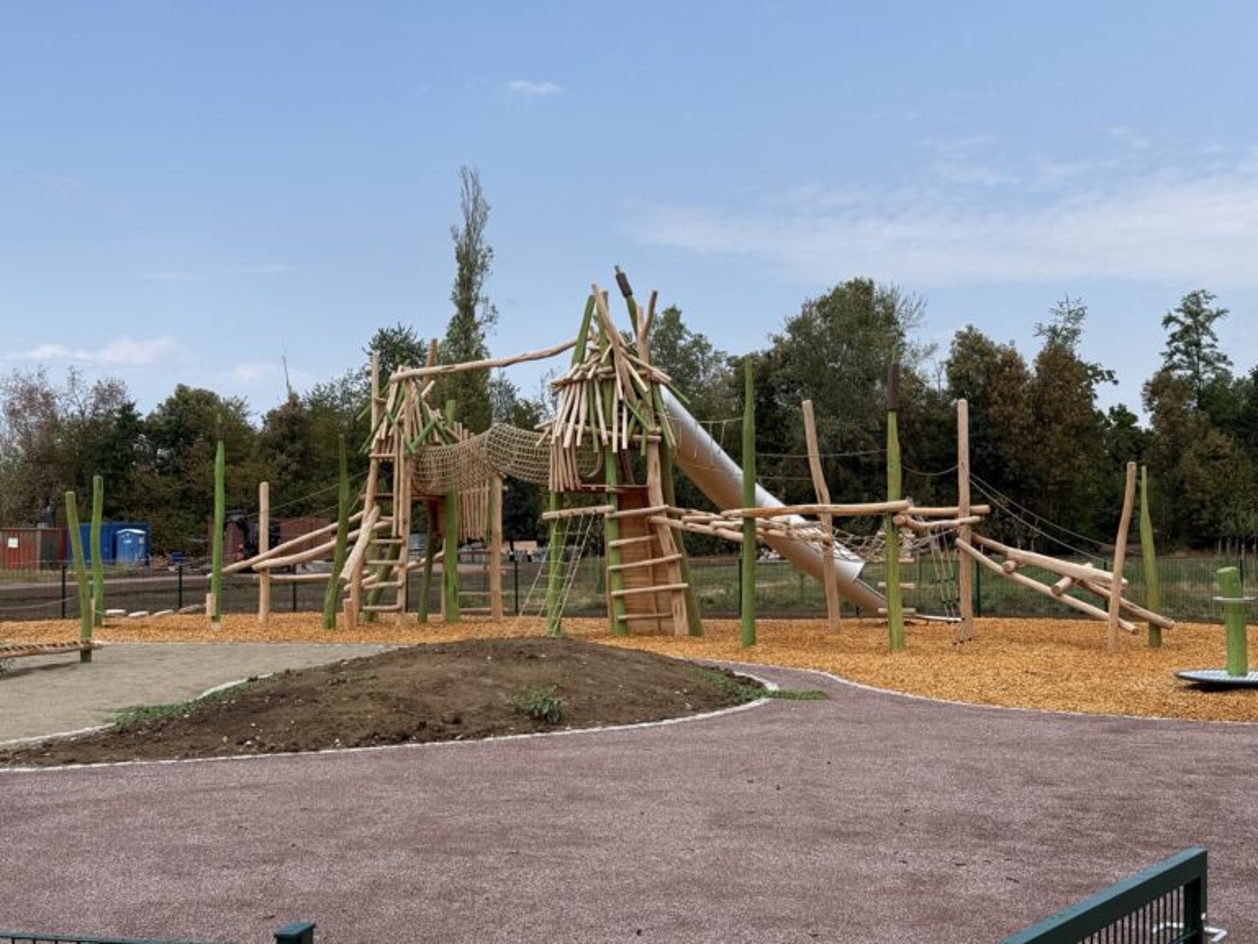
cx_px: 629
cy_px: 472
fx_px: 1744
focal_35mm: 48
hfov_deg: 39.7
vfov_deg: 30.3
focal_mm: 6.76
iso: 64
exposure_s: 1/4329
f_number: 1.78
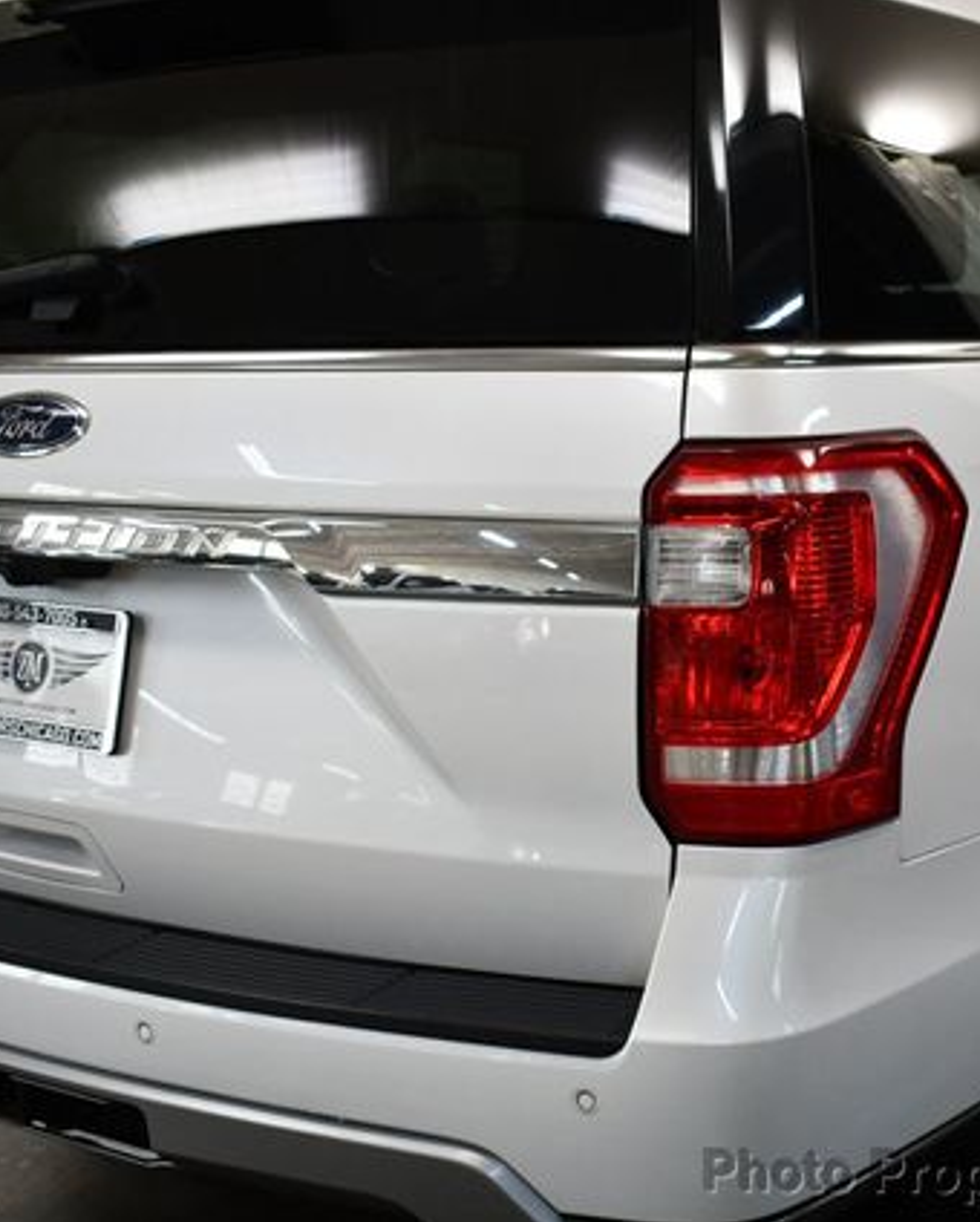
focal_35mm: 51
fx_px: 1846
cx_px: 669
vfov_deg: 36.6
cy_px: 611
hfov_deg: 29.5
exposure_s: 1/250
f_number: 3.5
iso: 640
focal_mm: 18
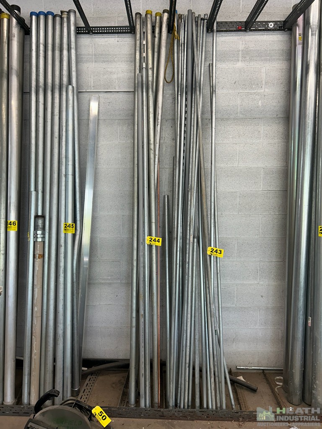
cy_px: 214
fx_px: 322
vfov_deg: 67.3
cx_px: 161
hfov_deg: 53.1
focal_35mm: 26
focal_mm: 5.7
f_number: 1.5
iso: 64
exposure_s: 1/120
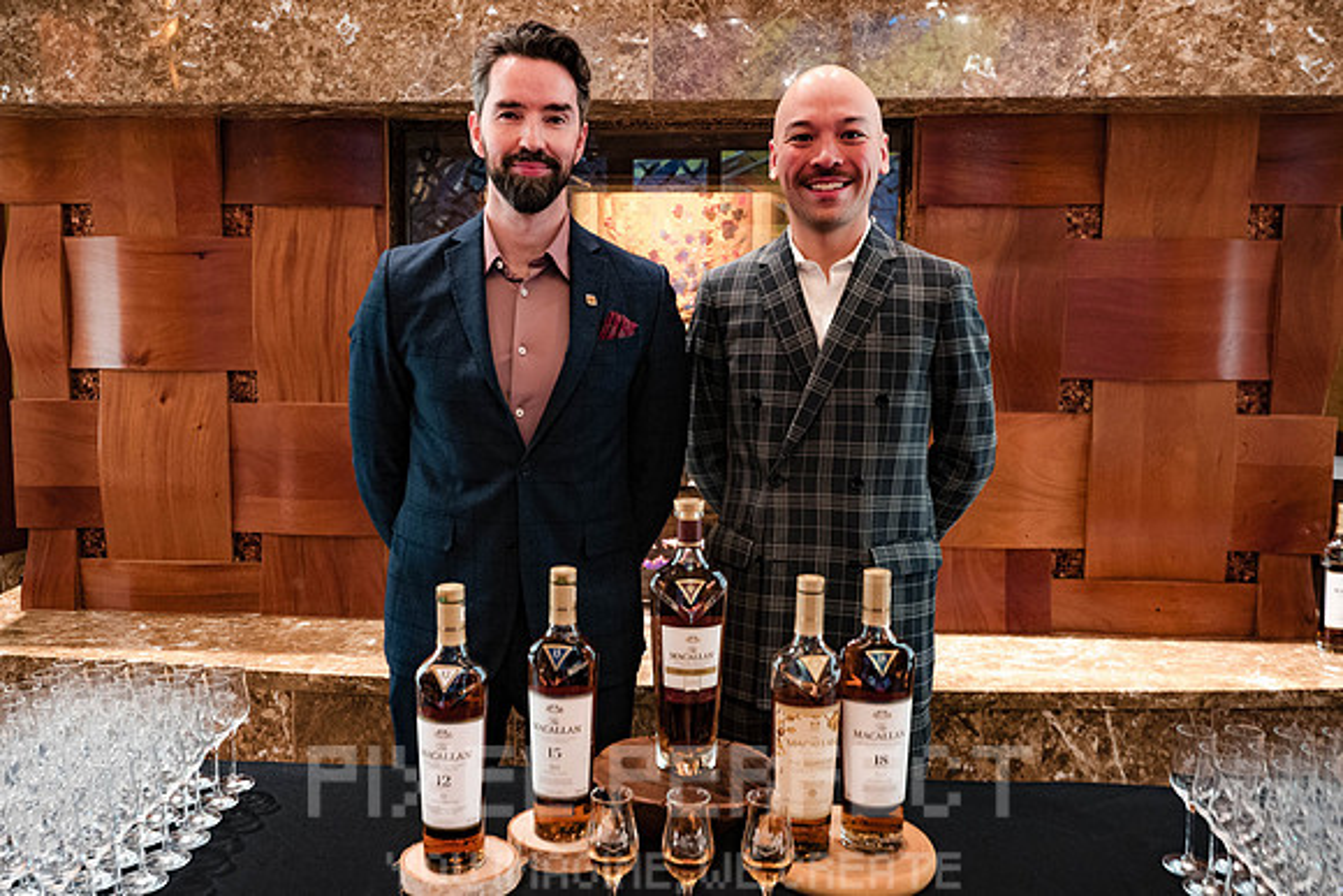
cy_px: 467
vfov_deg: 43.1
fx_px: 1135
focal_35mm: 30
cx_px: 618
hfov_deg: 61.1
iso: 4000
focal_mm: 28
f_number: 9
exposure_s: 1/5
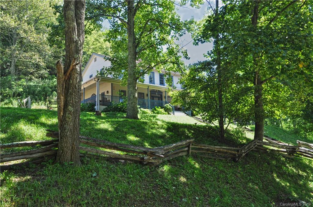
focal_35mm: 24
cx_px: 156
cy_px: 104
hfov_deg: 73.8
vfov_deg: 53.0
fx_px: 208
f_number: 8
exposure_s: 1/60
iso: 200
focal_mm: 16
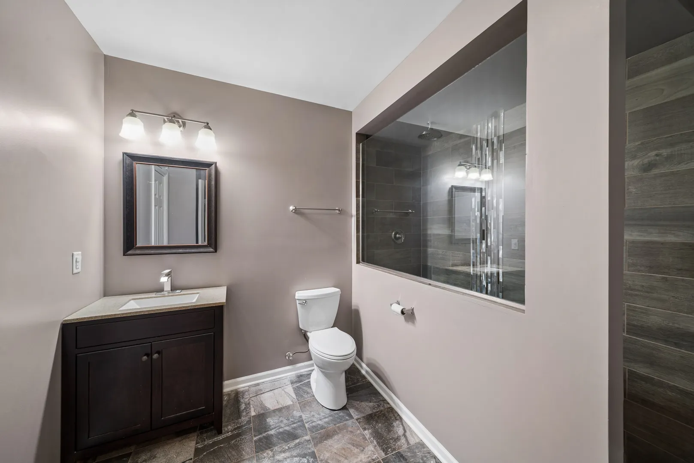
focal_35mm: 15
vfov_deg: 77.4
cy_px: 232
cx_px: 347
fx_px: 289
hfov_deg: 100.4
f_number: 8
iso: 400
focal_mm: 15
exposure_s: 1/4
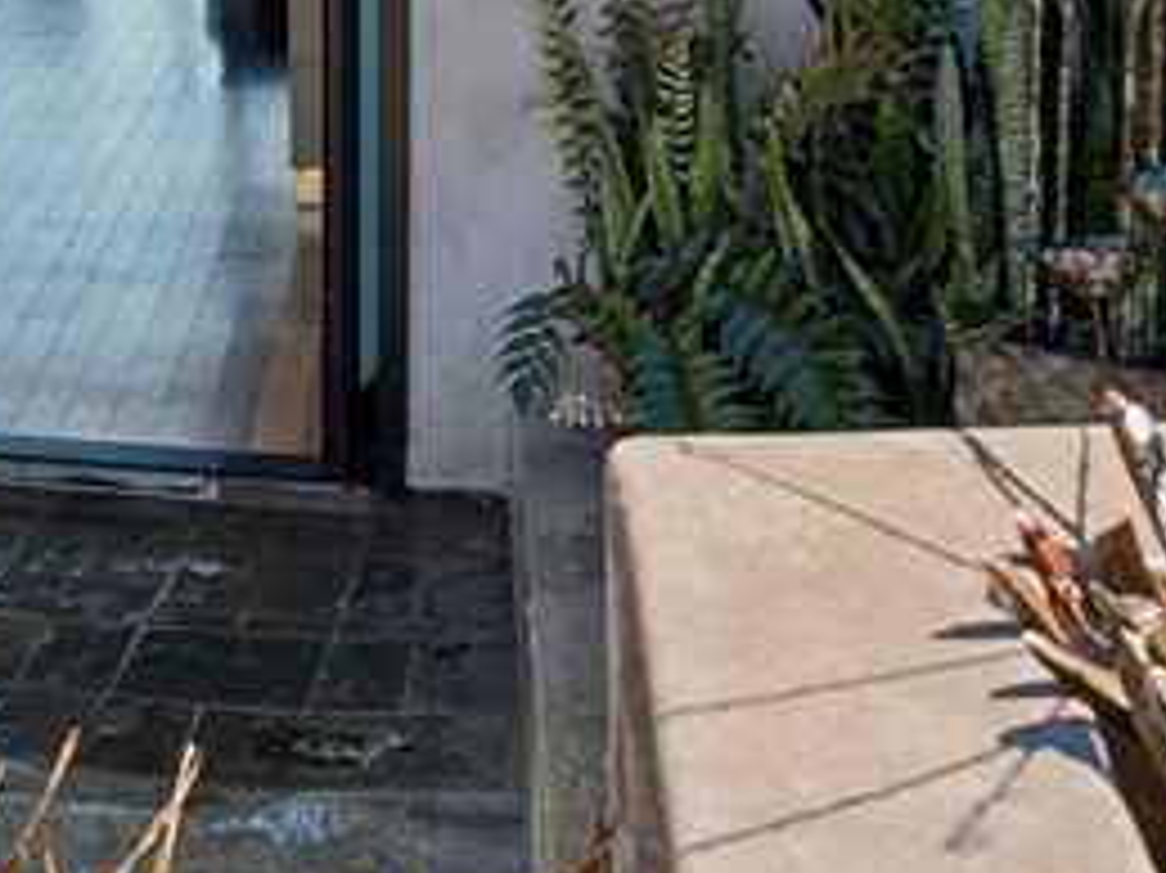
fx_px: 3333
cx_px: -135
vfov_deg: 14.0
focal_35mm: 99
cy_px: -436
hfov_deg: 19.0
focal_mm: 32.1
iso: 200
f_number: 7.1
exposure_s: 1/210
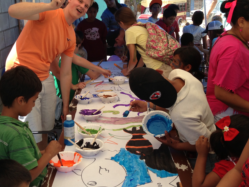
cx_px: 90
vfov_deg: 30.1
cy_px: 68
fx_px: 345
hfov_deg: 39.3
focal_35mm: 48
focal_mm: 4.13
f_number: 2.4
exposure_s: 1/401
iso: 50
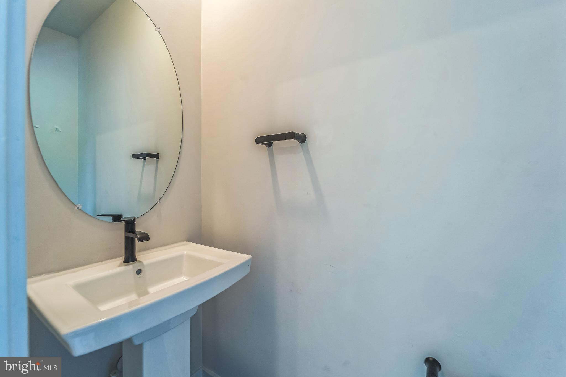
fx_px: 220
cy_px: 188
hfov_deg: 104.3
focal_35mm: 14
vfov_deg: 81.2
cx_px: 283
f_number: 6.3
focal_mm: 14
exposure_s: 1/40
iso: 640
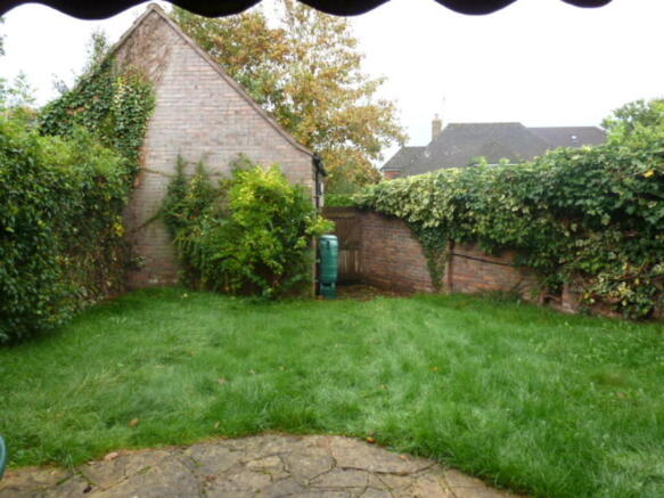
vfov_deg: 56.8
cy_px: 249
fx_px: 460
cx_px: 332
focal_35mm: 24
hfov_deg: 71.6
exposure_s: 1/60
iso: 250
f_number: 3.3
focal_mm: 4.3
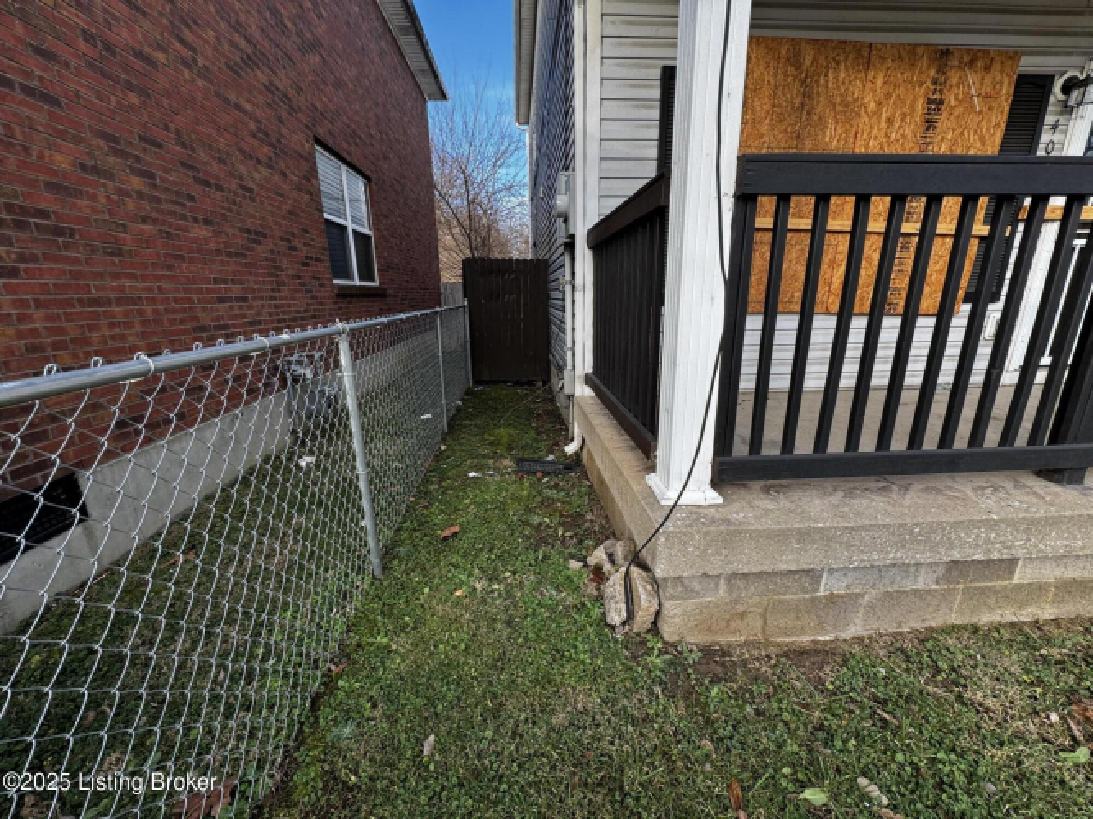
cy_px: 410
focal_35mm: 14
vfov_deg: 85.7
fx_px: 442
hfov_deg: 102.1
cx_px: 546
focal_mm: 2.22
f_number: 2.2
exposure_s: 1/226
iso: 40
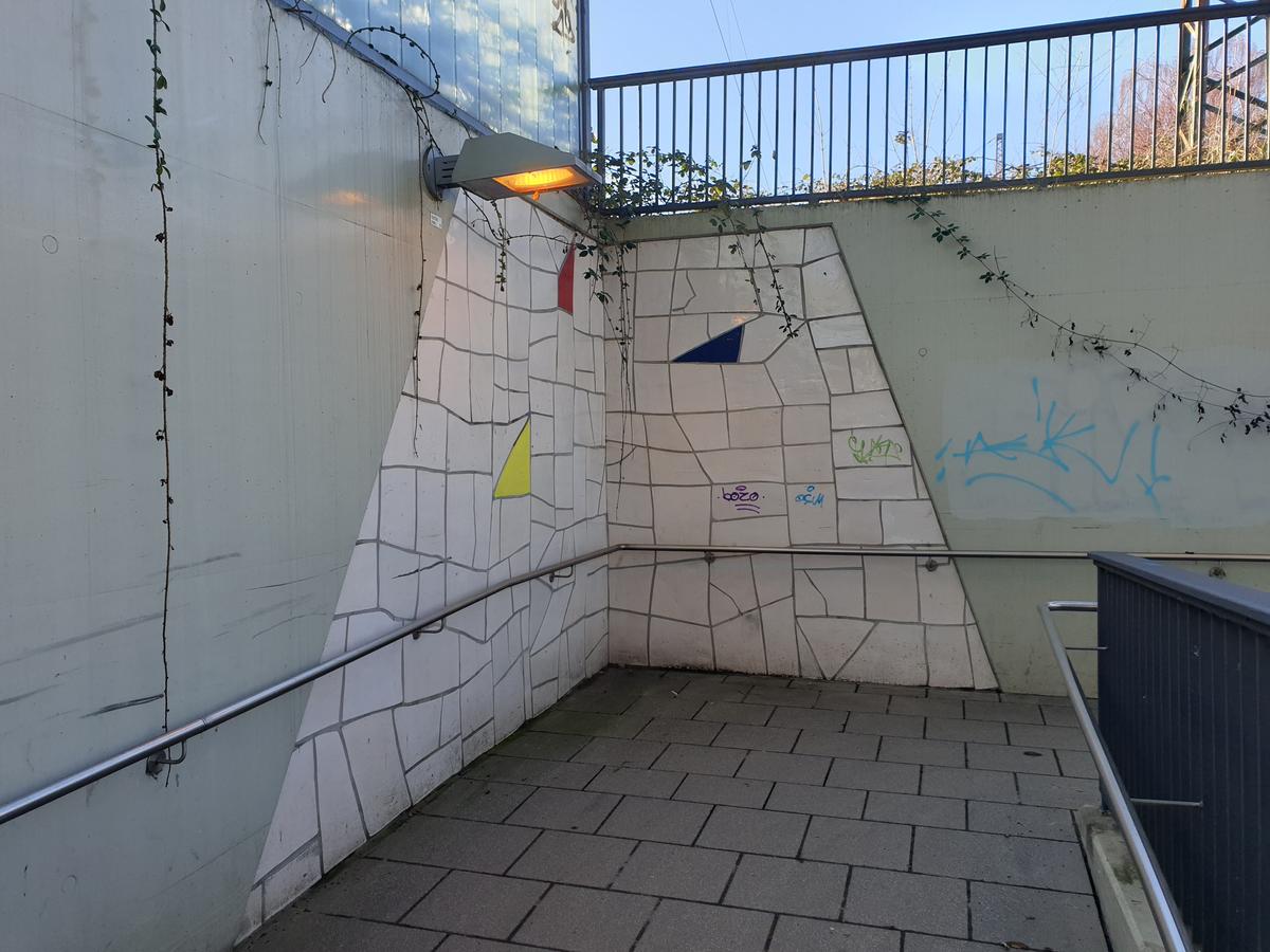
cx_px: 635
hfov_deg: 67.3
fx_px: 954
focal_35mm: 26
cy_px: 476
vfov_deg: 53.1
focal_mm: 4.3
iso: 50
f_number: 2.4
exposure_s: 1/349
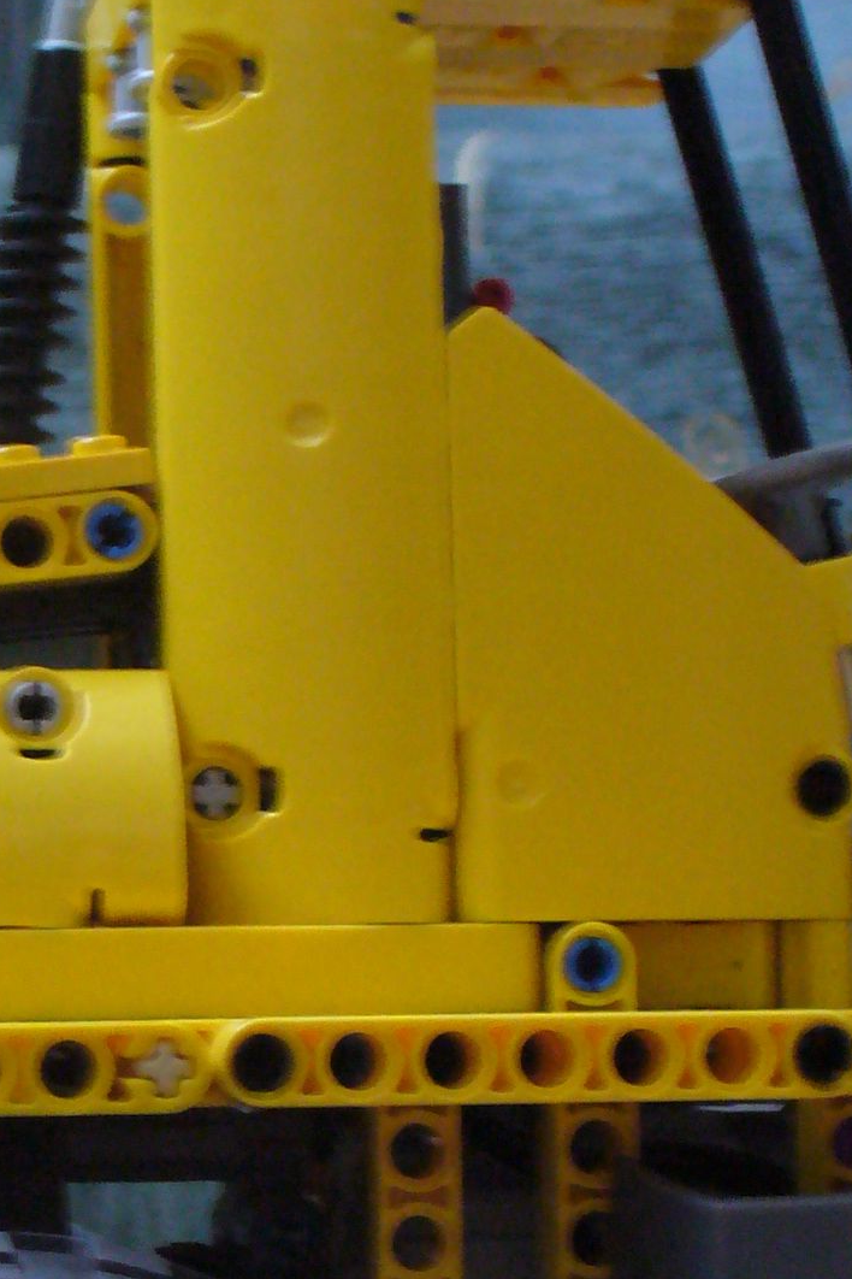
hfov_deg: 13.1
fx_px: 3621
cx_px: -100
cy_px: 1049
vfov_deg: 19.8
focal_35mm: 102
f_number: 2.8
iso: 200
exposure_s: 1/8
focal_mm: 6.1
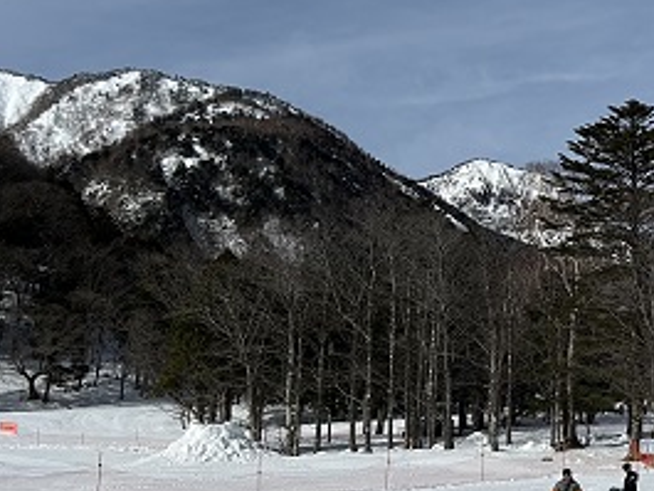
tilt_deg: +12.3
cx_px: 603
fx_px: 1512
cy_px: 246
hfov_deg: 23.7
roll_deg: -0.1
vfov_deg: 18.4
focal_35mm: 80
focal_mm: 5.7
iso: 50
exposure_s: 1/12658
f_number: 1.5
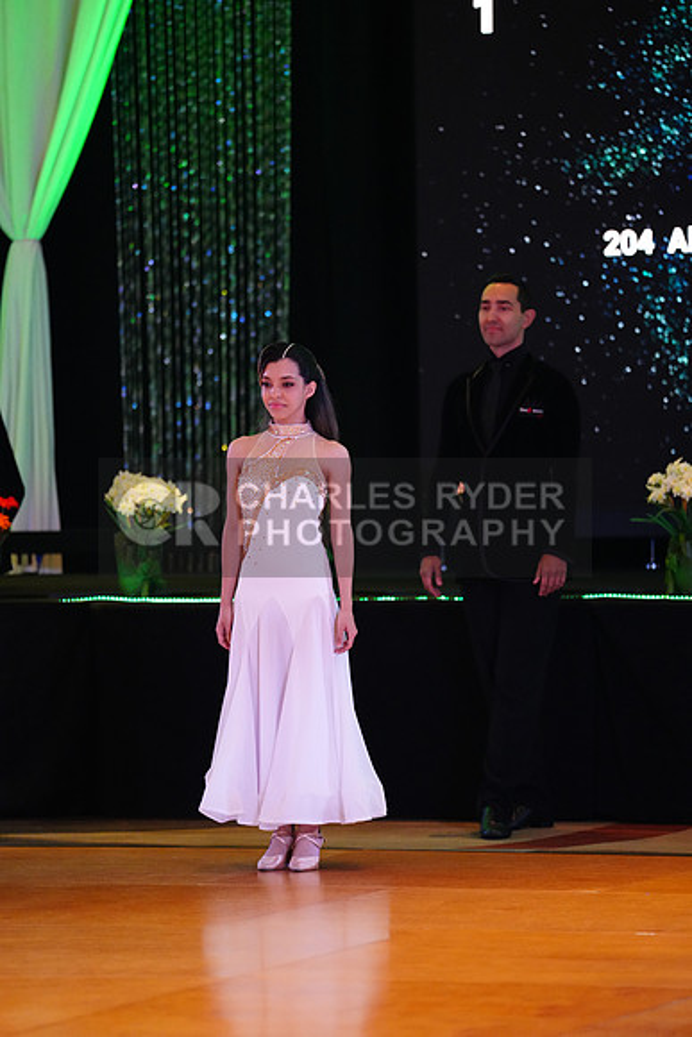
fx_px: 5763
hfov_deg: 6.9
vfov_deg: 10.3
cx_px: 346
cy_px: 518
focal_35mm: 200
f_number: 2.8
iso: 5000
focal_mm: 200
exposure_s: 1/400
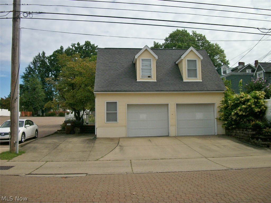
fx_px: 251
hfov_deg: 56.8
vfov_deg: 44.2
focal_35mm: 32
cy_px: 102
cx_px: 136
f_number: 8.8
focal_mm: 5.7
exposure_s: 1/400
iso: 80
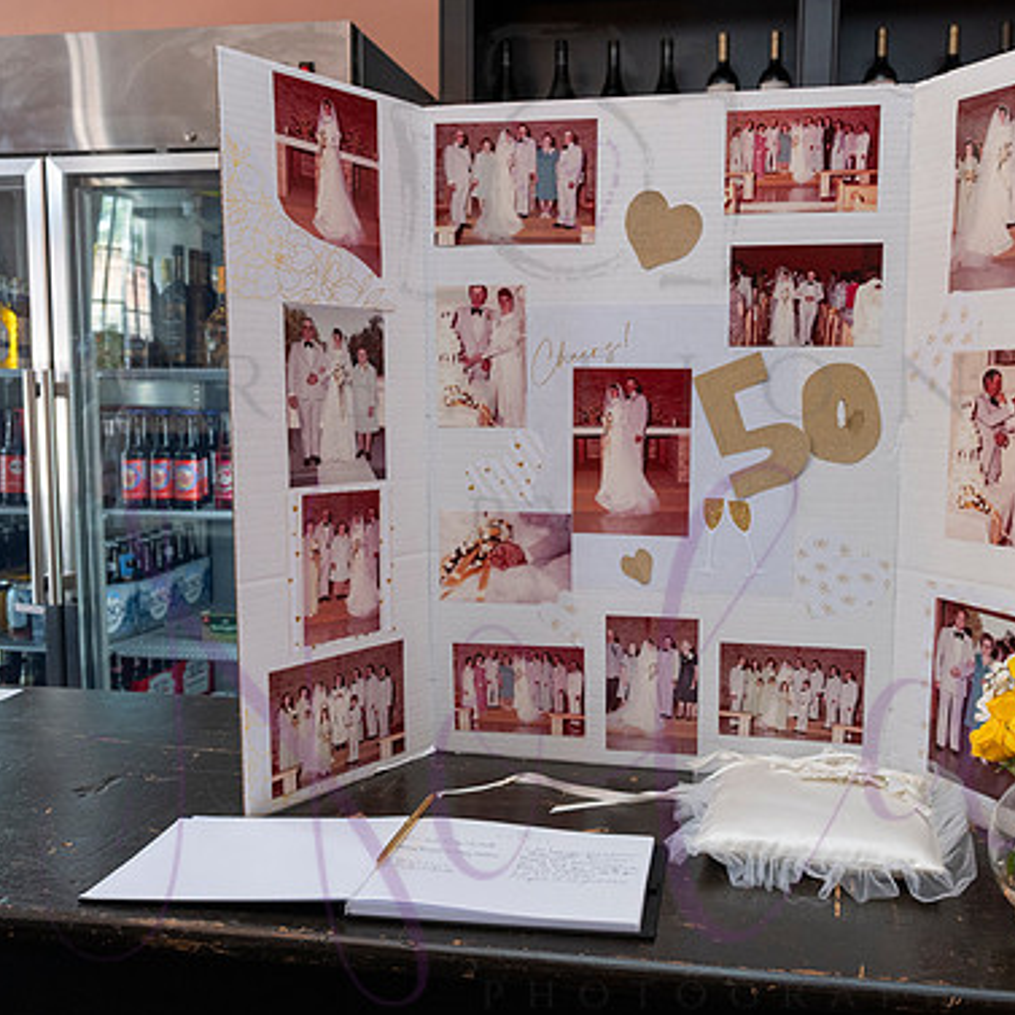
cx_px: 603
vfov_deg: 49.7
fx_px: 1095
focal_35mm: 33
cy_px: 518
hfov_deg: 49.5
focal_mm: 24
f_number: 6.3
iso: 1600
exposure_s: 1/80
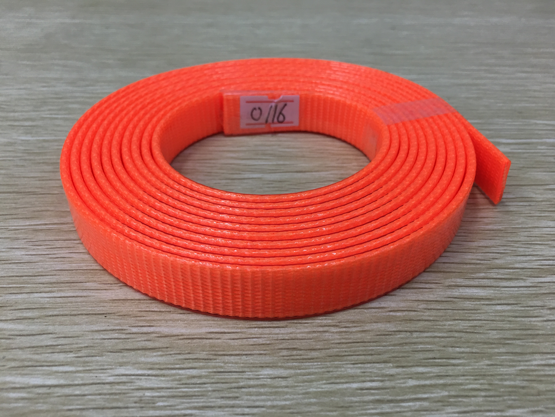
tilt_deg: -38.1
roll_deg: +0.1
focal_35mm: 29
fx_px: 465
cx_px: 278
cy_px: 208
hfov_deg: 61.7
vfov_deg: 48.2
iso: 50
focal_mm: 4.15
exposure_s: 1/33
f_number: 2.2
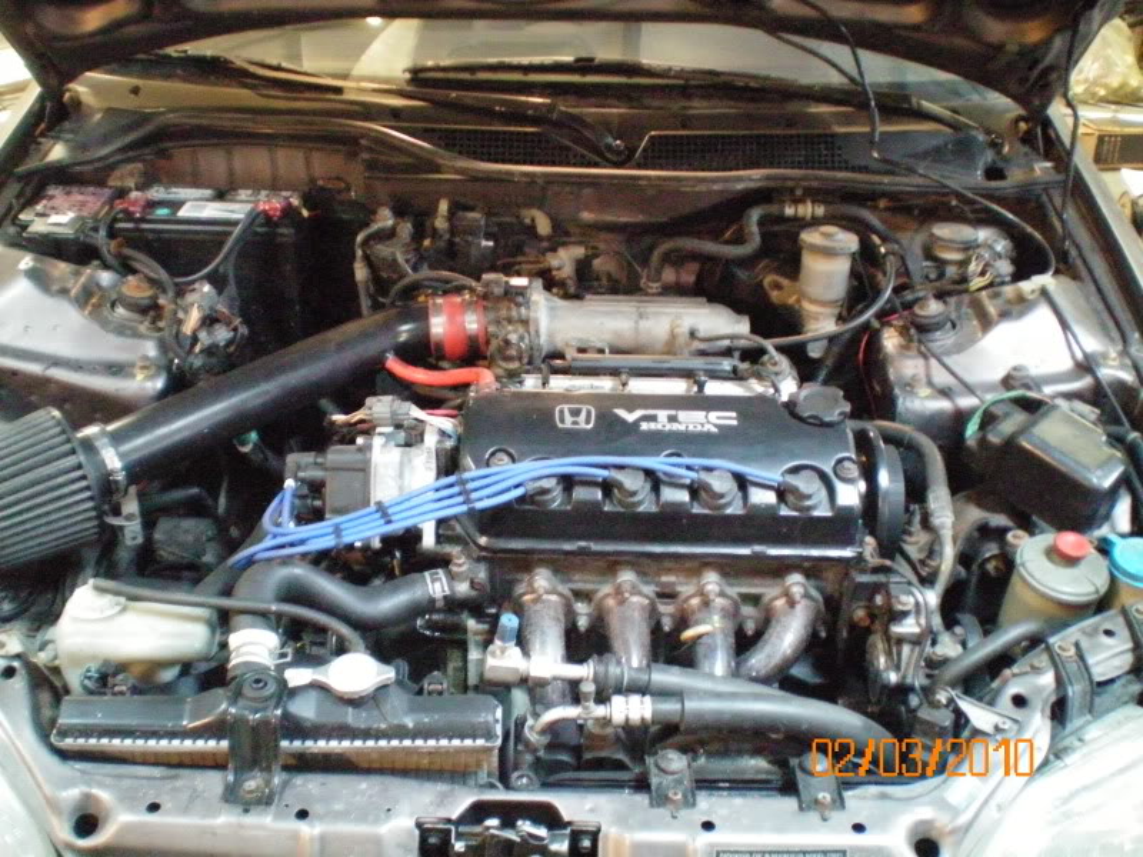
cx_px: 572
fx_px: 1255
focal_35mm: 38
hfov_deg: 49.0
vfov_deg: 37.7
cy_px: 428
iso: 800
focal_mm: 6.3
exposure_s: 1/2.5
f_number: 3.1
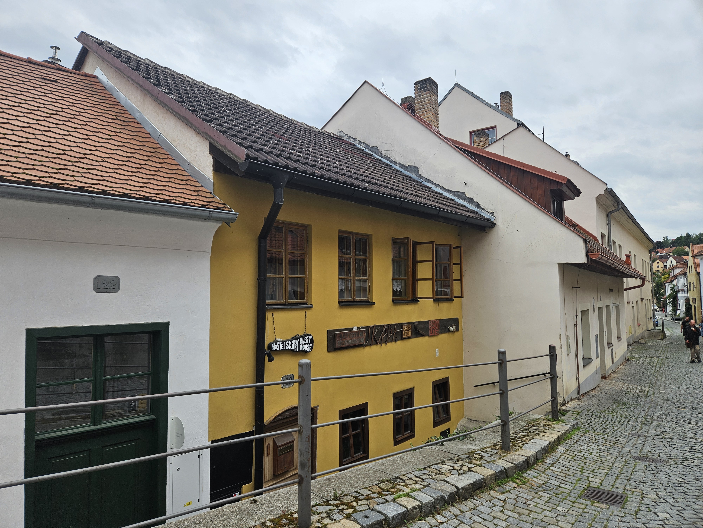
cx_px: 352
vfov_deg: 58.9
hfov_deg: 73.9
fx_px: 467
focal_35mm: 23
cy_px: 264
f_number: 1.8
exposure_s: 1/321
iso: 25
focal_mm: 5.4
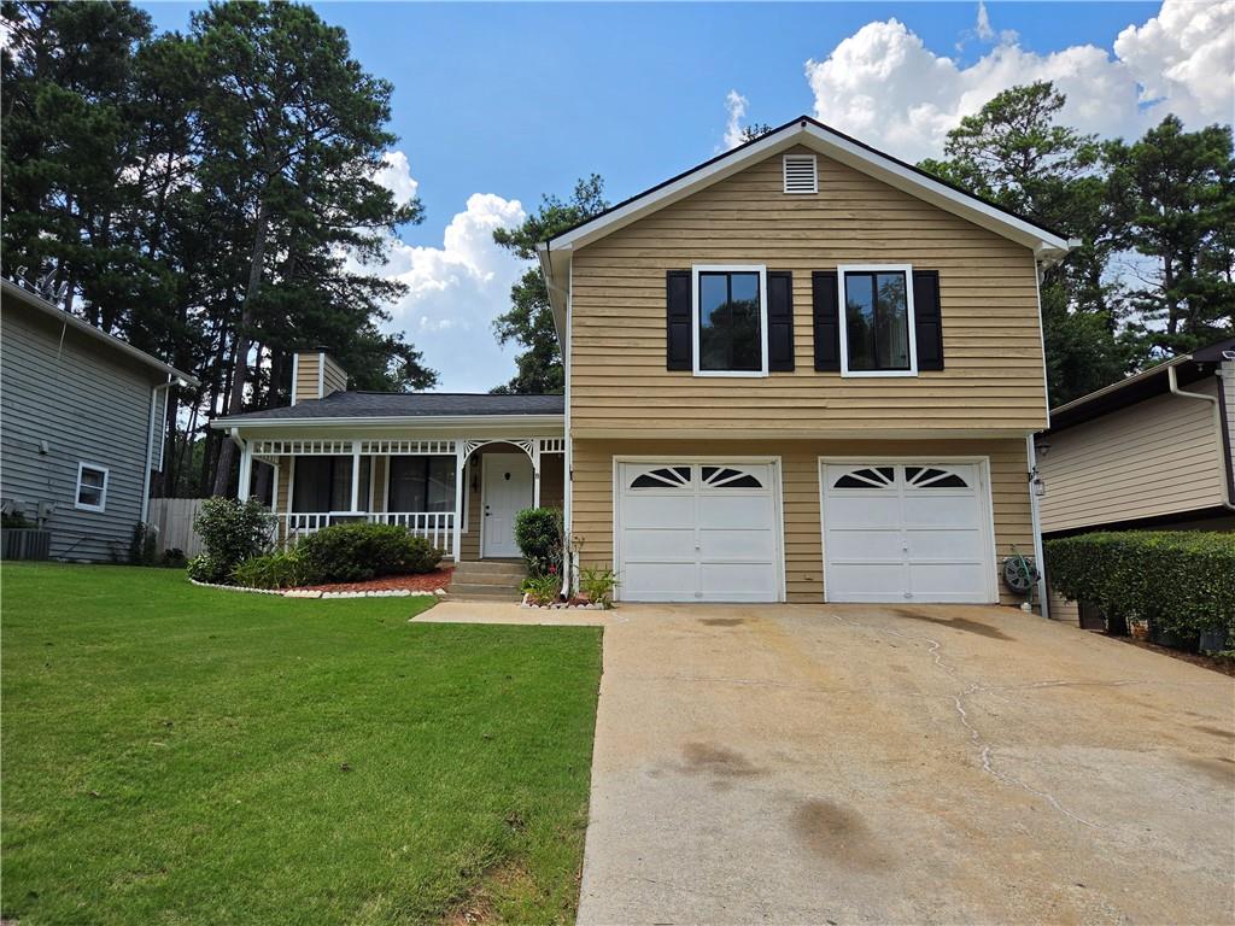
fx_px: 821
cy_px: 463
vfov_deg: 58.9
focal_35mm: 23
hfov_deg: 73.9
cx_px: 618
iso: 80
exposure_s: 1/3647
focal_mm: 5.4
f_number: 1.8
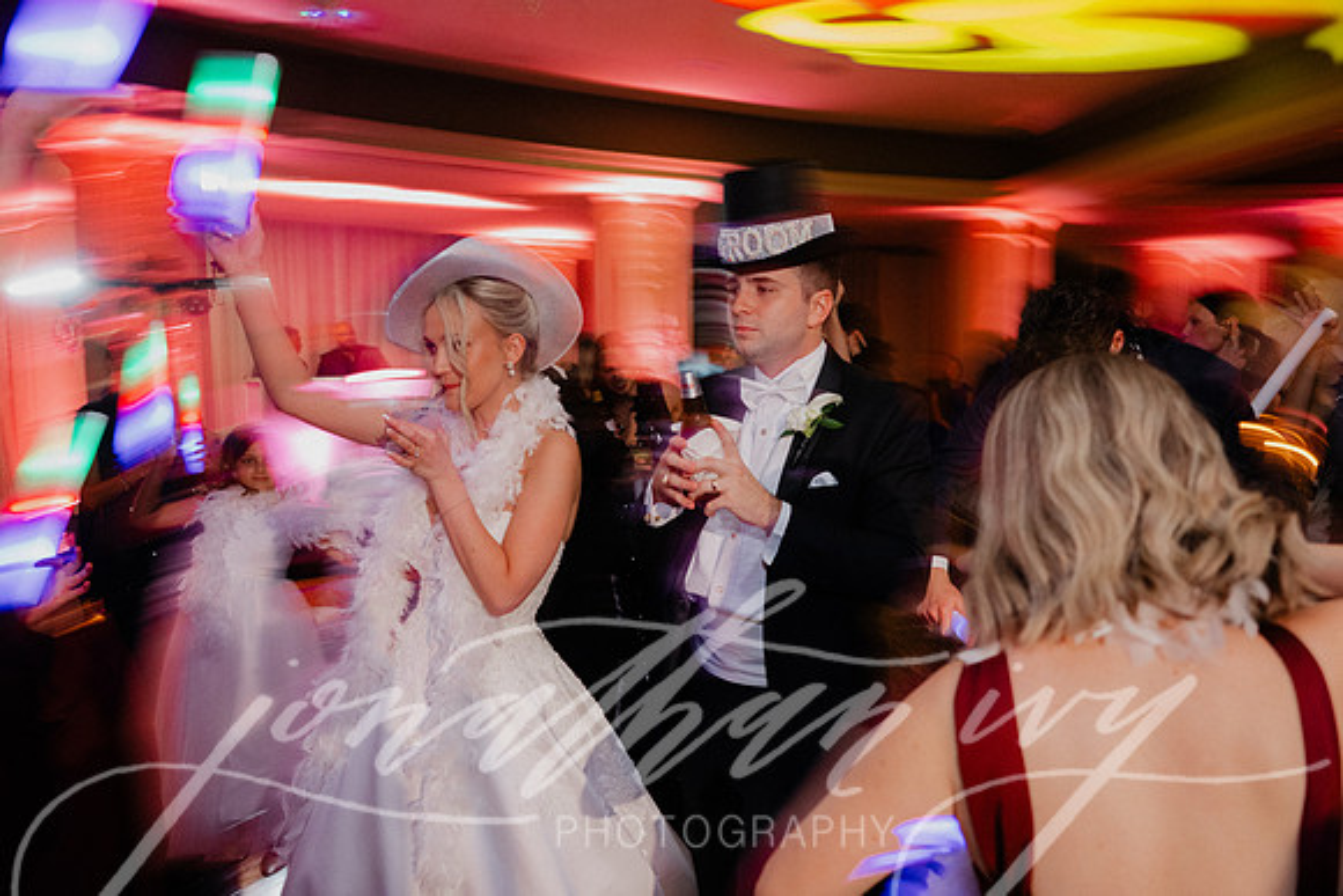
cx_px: 720
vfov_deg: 50.0
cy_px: 448
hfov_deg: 69.9
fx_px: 960
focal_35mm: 26
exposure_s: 1/40
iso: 2000
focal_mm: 24
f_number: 2.8
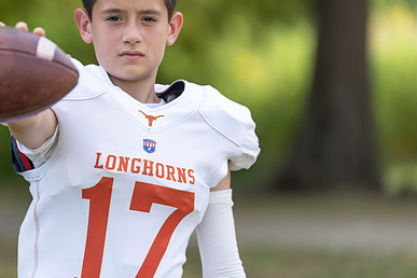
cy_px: 115
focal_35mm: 273
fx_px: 3162
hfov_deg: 7.5
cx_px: 121
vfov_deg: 5.0
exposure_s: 1/400
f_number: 2.8
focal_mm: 182
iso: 100
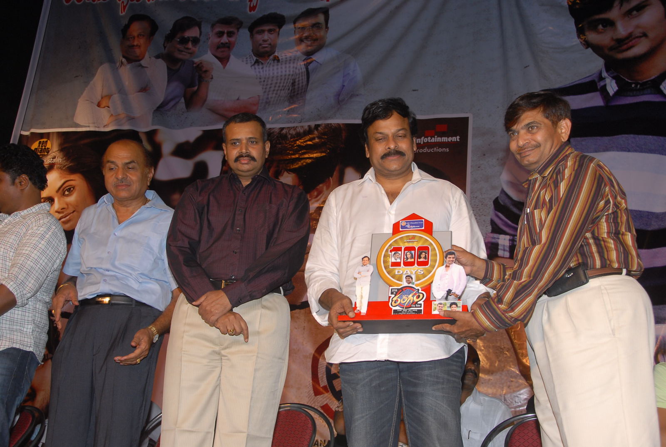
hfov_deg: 44.9
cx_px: 333
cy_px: 224
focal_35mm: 44
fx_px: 806
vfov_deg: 31.0
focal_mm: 29
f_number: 6.3
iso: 320
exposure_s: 1/125
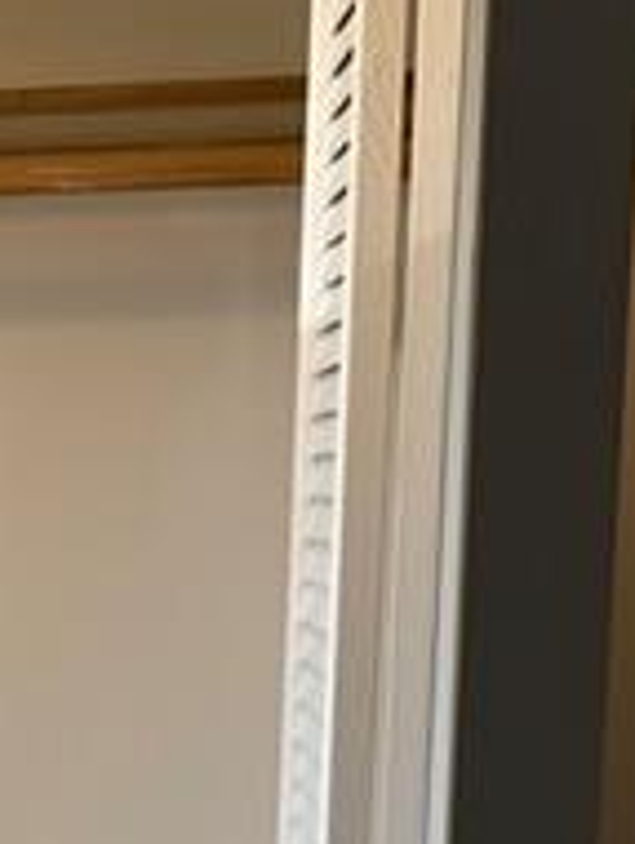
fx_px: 2562
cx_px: -435
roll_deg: +1.5
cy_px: 942
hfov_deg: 13.0
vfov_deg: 18.0
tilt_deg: -8.6
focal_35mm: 105
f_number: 1.8
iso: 40
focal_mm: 4.25
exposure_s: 1/120
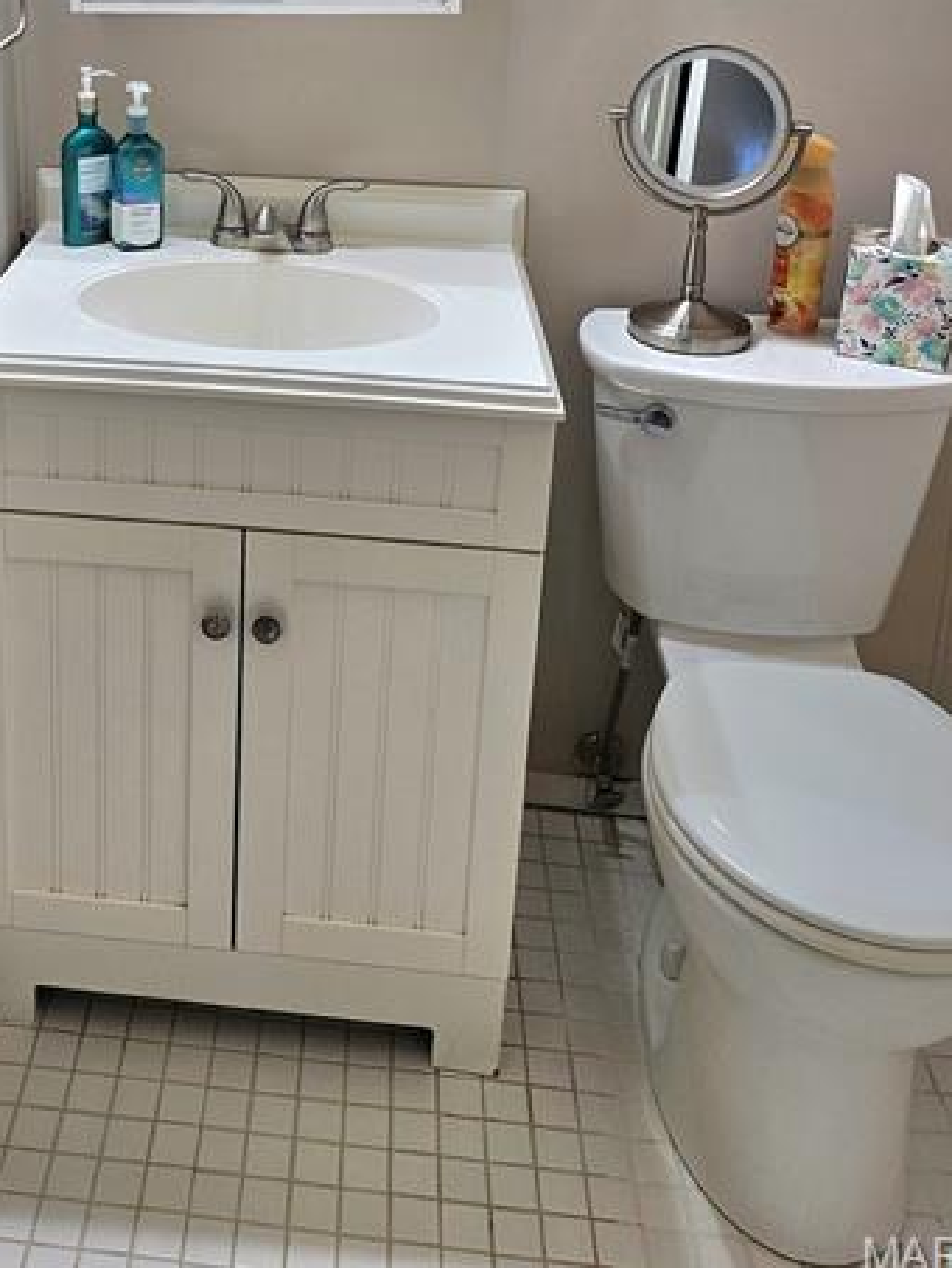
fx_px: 1429
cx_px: 216
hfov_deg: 35.8
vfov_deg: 44.9
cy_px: 216
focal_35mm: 39
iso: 40
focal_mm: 6.3
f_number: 1.7
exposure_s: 1/120
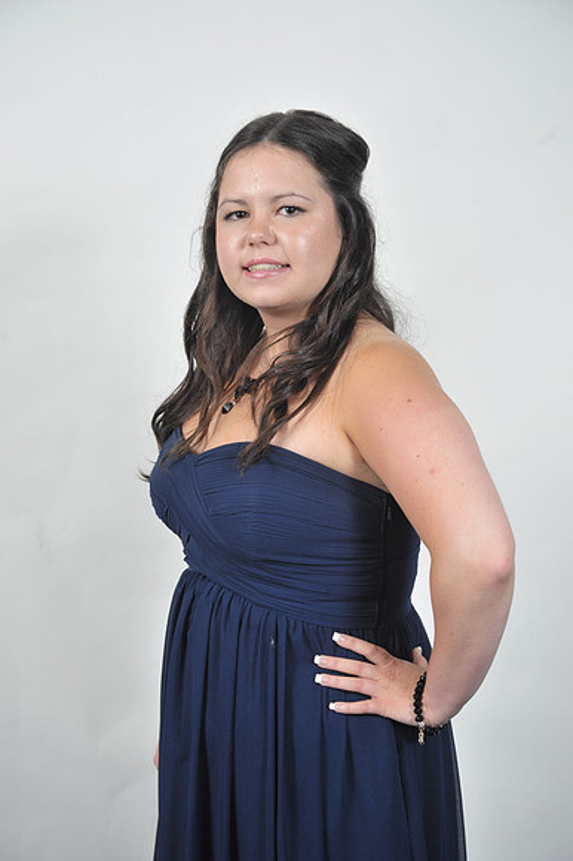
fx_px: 1864
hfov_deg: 17.5
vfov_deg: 26.0
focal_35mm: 78
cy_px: 430
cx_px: 286
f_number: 7.1
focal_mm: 78
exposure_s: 1/160
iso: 1000
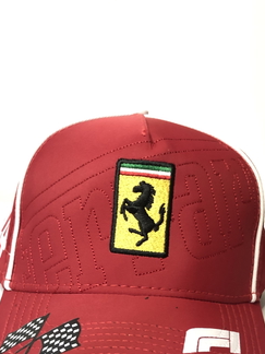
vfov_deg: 39.7
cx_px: 145
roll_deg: -1.1
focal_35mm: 46
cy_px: 279
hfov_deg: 31.5
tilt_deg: -22.7
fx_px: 470
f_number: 1.8
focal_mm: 3.99
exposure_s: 1/8
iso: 80
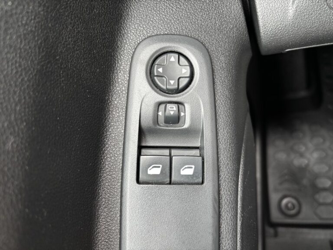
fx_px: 250
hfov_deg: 67.3
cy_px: 125
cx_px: 166
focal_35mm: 26
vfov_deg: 53.1
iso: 320
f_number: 1.6
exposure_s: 1/60
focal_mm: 5.96
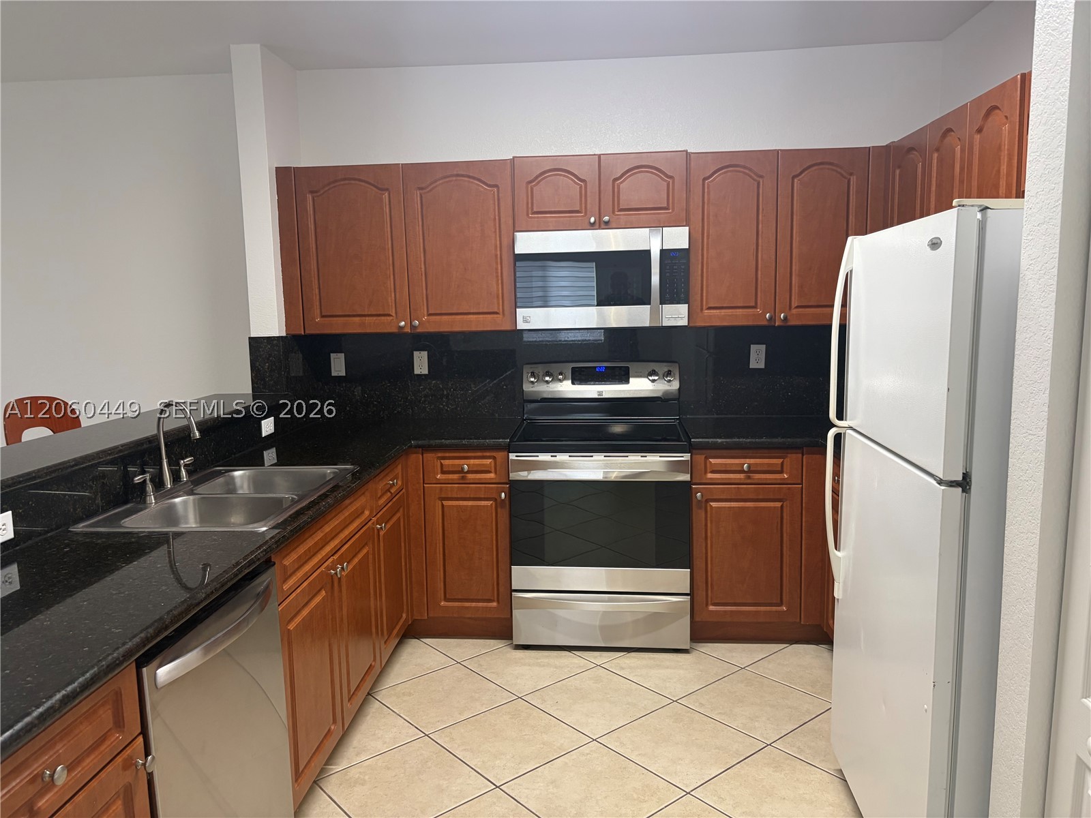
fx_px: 819
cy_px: 409
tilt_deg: -7.5
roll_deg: +1.6
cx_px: 546
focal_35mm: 26
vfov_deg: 53.1
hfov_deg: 67.3
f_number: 1.6
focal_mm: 5.96
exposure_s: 1/60
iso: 160
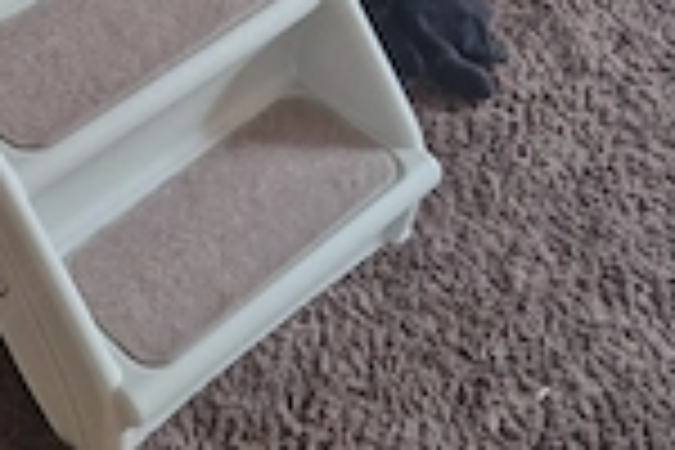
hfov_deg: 29.6
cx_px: 18
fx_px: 1200
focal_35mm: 64
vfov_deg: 20.8
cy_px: 54
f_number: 1.8
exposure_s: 1/33
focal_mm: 5.4
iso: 640
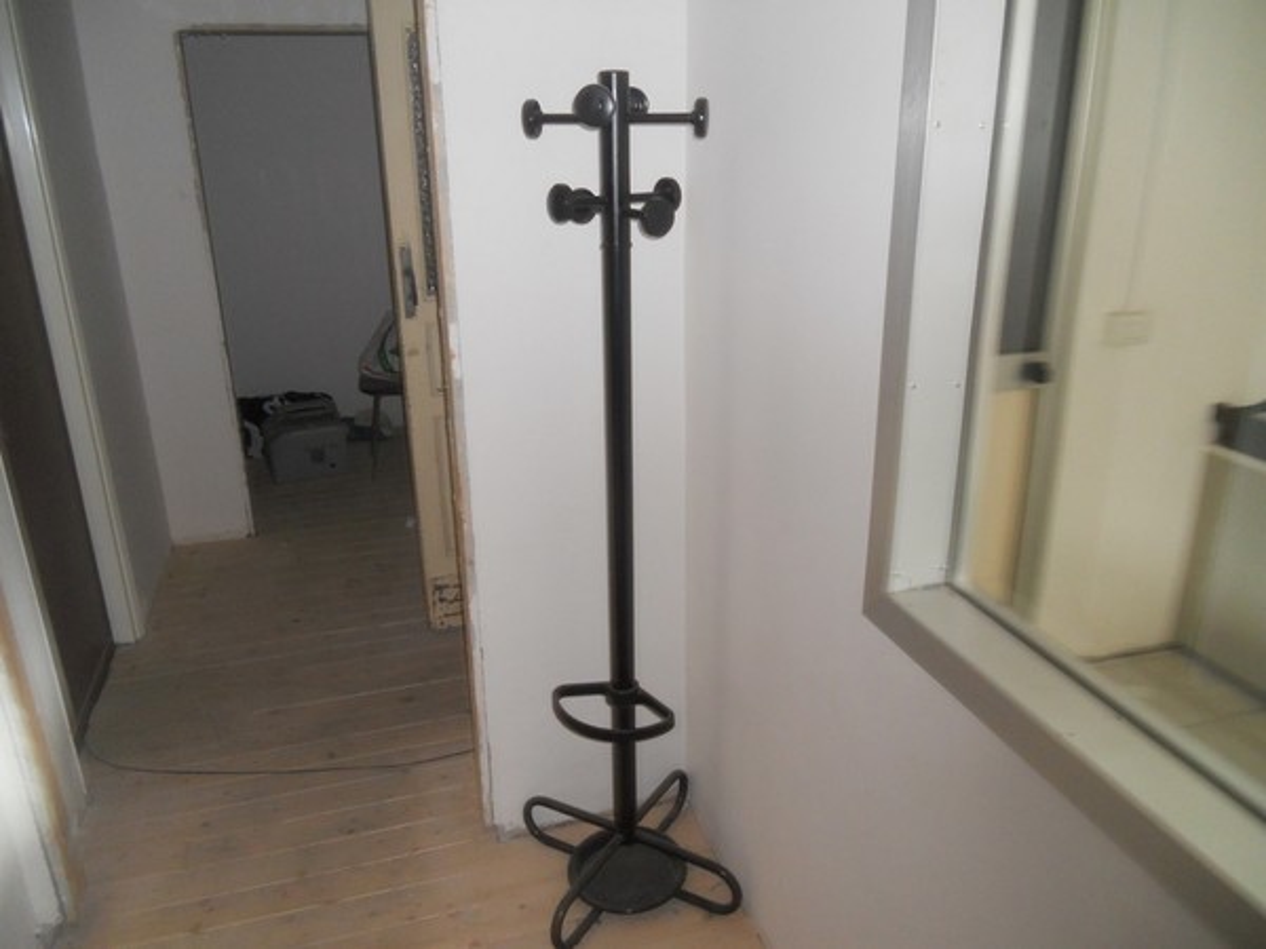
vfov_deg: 51.4
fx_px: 987
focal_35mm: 27
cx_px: 633
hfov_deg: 65.3
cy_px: 474
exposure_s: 1/25
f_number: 3.2
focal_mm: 4.9
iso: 200
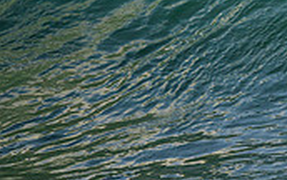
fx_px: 21538
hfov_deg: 0.8
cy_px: -116
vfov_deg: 0.5
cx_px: 456
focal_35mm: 2750
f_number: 6.3
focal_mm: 800
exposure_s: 1/2000
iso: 450
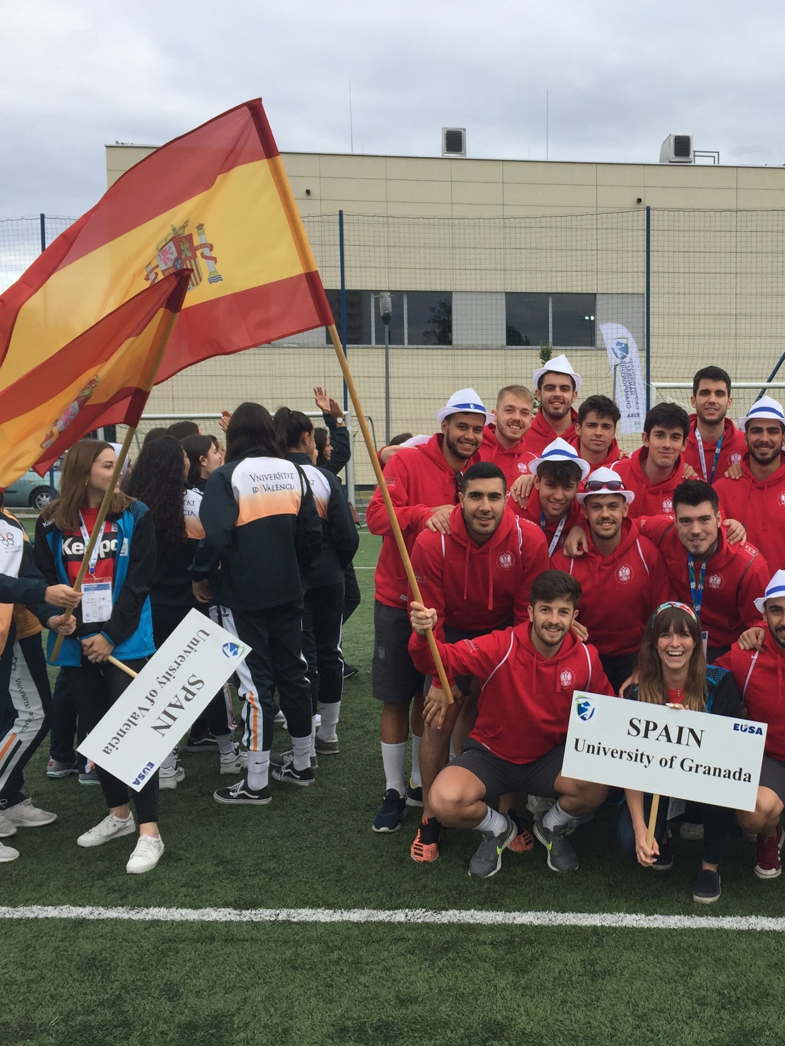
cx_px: 610
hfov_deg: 35.8
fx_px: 1179
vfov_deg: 47.9
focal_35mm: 39
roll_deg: -0.5
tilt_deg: -4.4
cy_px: 524
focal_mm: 4.15
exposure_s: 1/444
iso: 32
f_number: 2.2
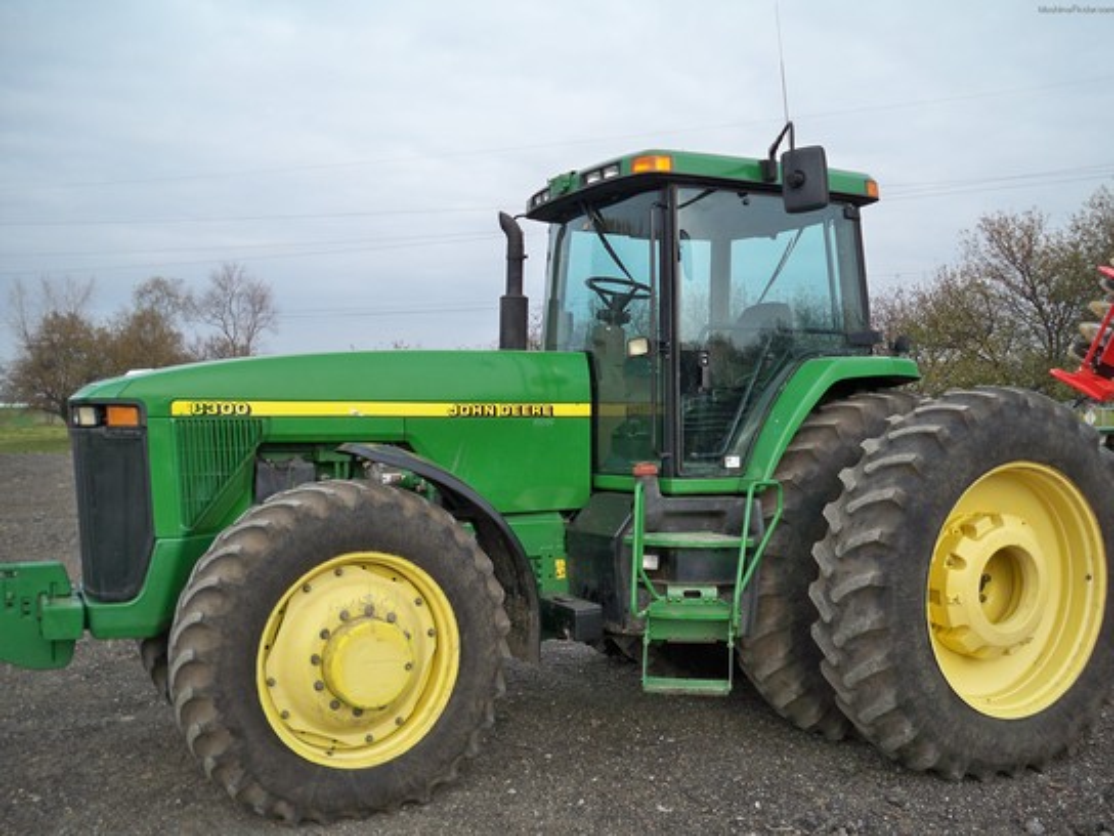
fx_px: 1126
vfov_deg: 40.7
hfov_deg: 52.6
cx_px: 557
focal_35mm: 35
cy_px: 418
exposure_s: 1/400
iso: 80
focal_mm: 6.3
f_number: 3.1
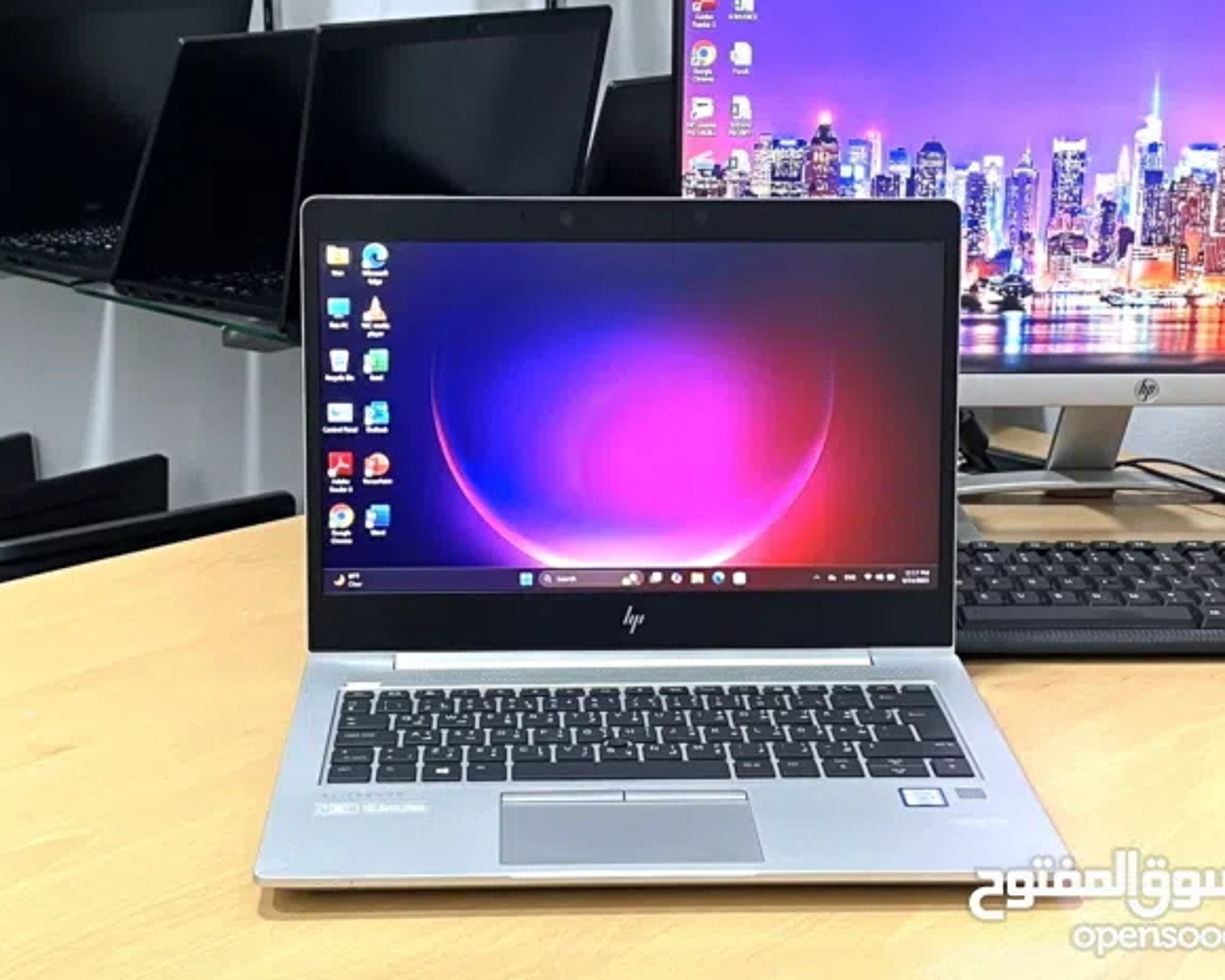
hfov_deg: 62.2
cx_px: 653
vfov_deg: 51.5
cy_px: 498
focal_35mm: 28
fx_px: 1015
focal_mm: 4.2
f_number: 1.6
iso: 100
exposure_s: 1/52
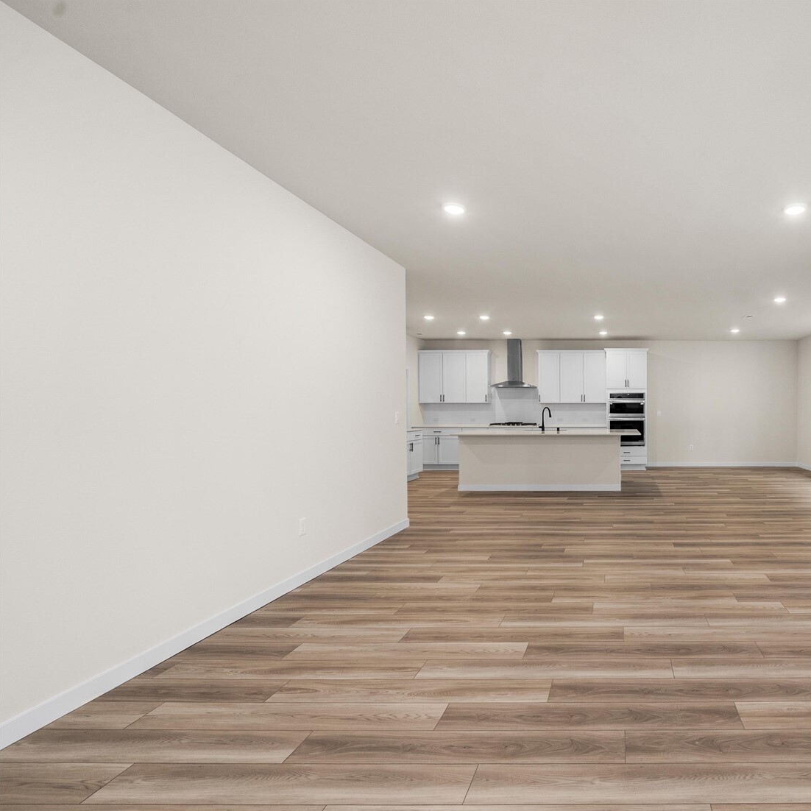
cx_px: 621
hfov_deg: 76.9
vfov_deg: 84.0
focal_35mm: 17
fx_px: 451
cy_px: 415
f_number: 7.1
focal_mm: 13
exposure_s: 1/60
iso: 160
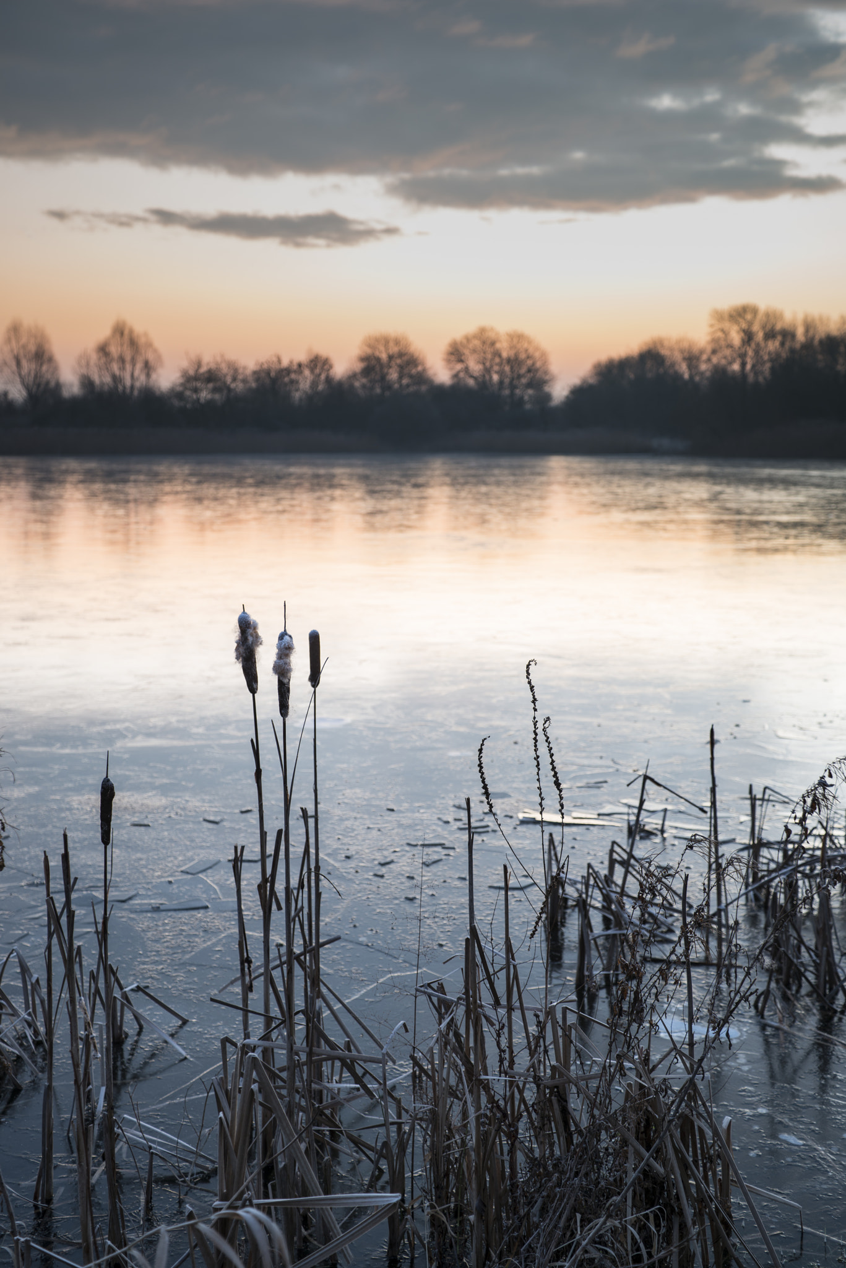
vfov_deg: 42.7
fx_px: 1620
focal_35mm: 46
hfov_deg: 29.3
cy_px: 634
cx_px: 423
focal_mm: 46
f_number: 4.2
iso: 100
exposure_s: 1.6
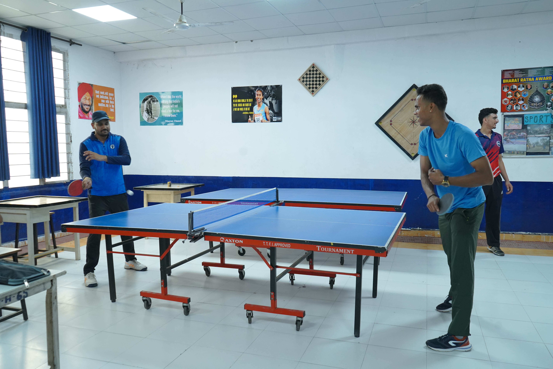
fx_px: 430
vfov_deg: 46.4
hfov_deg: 65.5
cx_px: 276
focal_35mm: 28
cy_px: 184
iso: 3200
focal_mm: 28
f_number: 5.6
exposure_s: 1/100
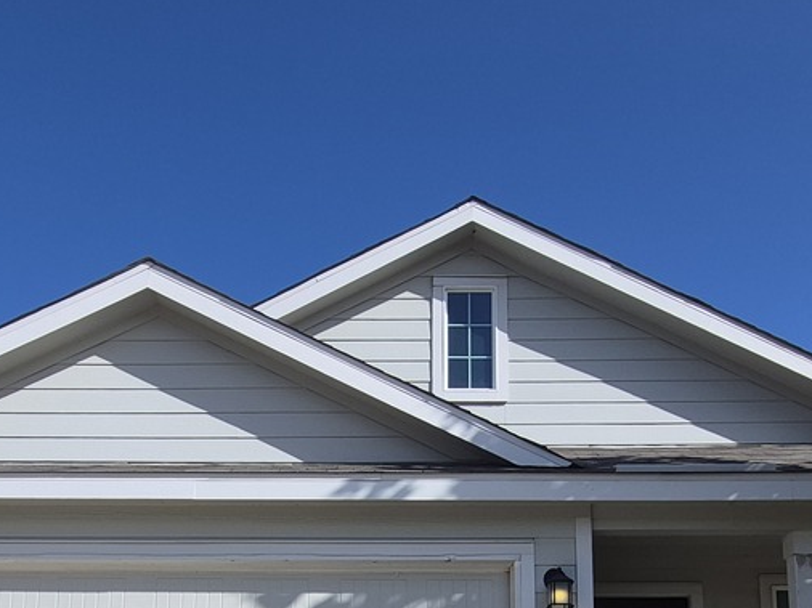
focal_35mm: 37
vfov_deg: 33.7
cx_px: 388
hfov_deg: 50.1
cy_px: 664
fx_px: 868
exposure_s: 1/2408
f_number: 2.2
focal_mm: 1.74
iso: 40
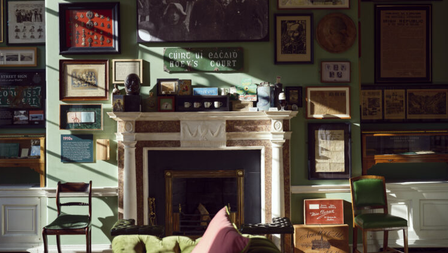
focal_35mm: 49
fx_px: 582
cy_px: 130
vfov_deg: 24.5
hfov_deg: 42.1
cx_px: 225
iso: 160
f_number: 3.2
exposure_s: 1/500
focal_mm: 55
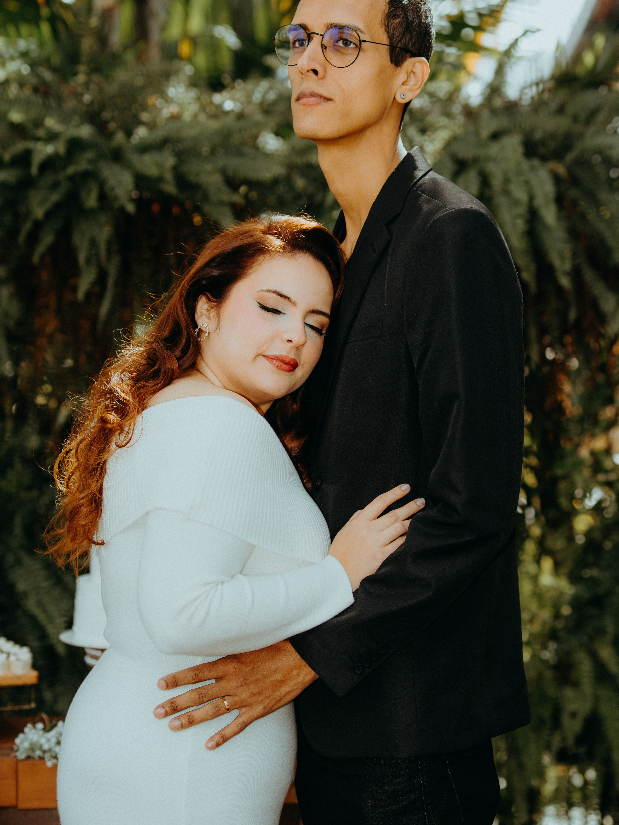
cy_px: 397
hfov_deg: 15.6
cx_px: 315
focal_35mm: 95
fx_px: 2265
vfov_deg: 20.6
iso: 100
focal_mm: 85
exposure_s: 1/200
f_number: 2.8
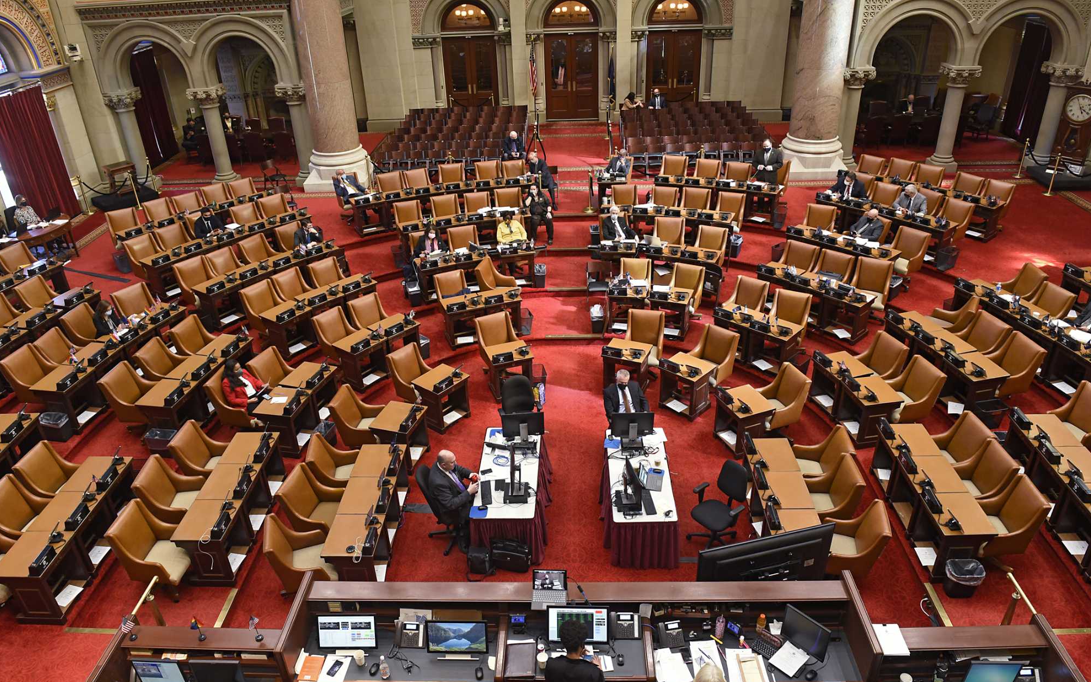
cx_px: 545
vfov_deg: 49.3
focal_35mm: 25
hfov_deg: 72.5
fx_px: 743
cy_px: 337
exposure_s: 1/50
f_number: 6.3
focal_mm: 24
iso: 2500
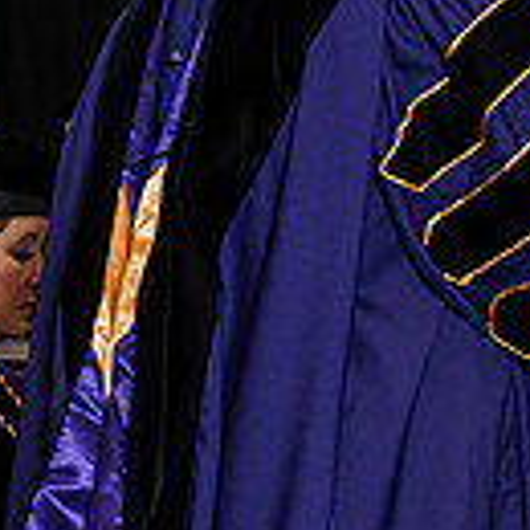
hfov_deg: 6.6
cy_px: 59
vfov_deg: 6.6
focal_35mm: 265
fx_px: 4590
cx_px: 538
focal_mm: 70
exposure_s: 1/200
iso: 1250
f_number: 4.5
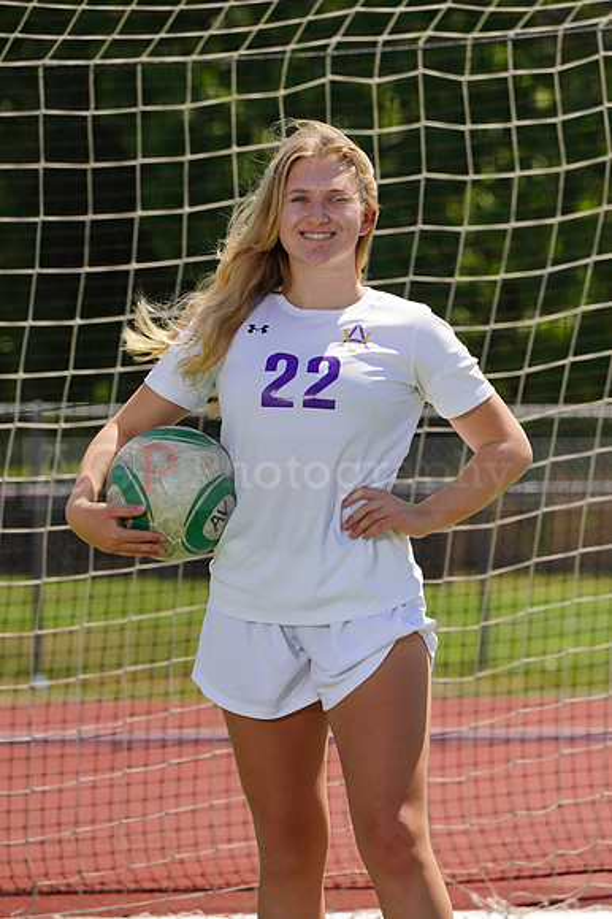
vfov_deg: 5.2
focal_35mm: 400
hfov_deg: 3.4
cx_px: 306
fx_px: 10211
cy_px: 460
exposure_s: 1/250
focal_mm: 400
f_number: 13
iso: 200
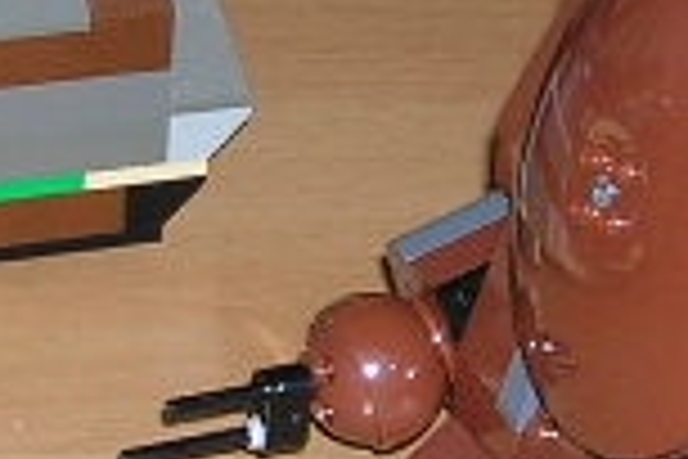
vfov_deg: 5.8
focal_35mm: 236
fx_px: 4510
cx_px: 405
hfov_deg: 8.7
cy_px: 126
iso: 50
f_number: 2.9
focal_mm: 5.7
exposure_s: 1/60.1
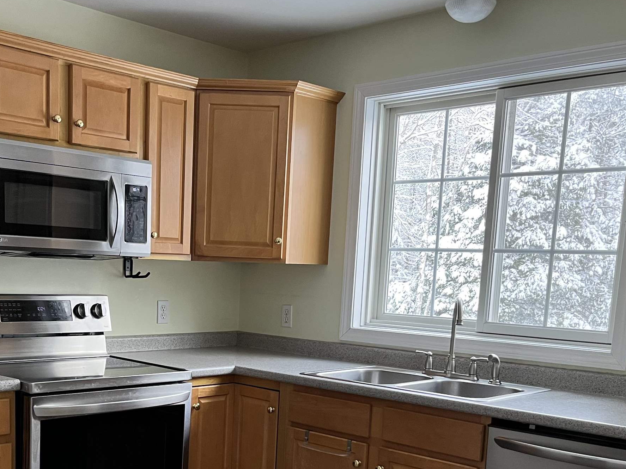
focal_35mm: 45
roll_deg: -2.2
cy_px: 390
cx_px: 229
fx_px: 814
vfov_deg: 31.2
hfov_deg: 41.7
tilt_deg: -9.9
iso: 125
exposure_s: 1/92
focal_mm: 5.1
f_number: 1.6
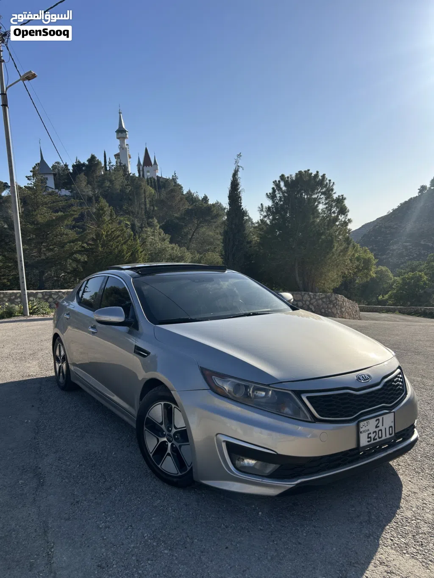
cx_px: 217
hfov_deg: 53.1
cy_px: 289
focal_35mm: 26
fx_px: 435
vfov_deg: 67.3
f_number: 1.5
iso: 50
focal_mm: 5.7
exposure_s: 1/4444
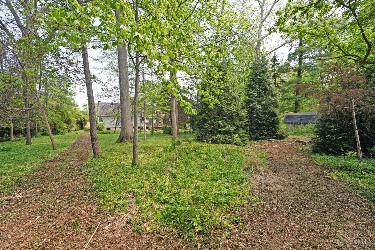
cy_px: 125
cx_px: 188
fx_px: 146
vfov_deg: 81.2
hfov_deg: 104.3
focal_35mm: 14
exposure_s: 1/250
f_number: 5
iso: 200
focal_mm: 14
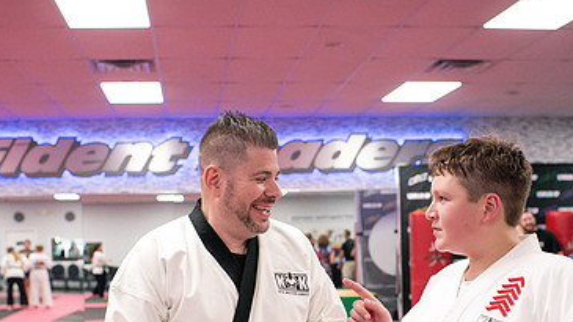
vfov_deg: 19.8
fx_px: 911
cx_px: 283
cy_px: 268
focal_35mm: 60
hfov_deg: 34.9
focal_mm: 35
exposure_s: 1/400
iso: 3200
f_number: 3.2
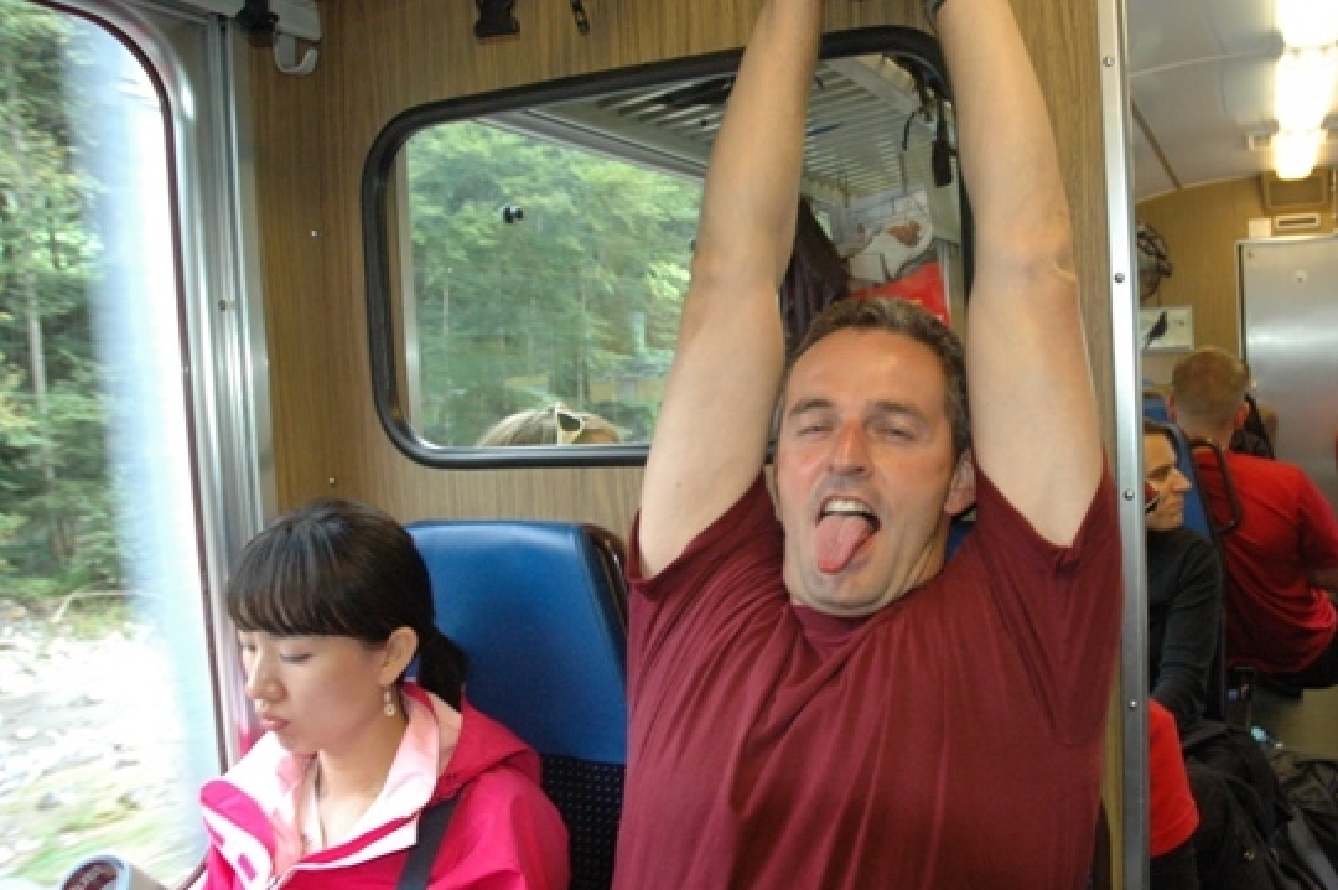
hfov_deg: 58.4
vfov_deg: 41.0
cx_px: 788
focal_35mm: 32
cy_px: 449
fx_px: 1188
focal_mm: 18
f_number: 4.5
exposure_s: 1/125
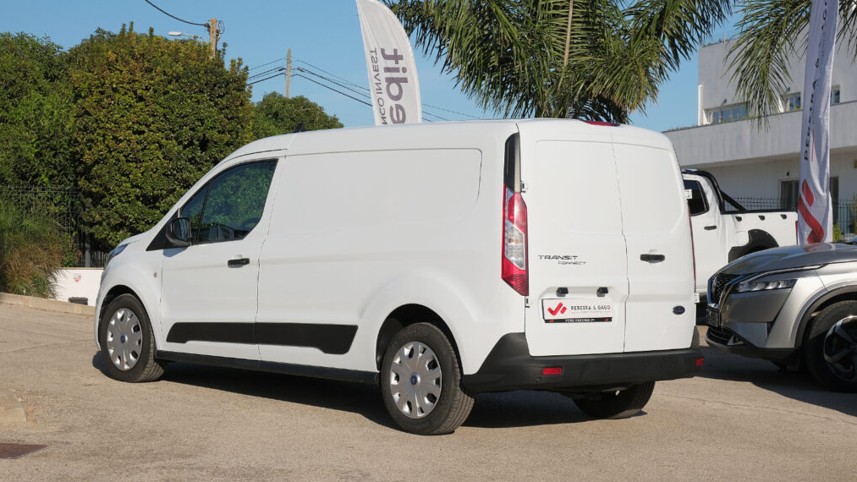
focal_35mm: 72
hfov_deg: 29.3
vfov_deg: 16.8
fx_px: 1636
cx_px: 425
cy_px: 271
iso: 160
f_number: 9
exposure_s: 1/500
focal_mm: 45
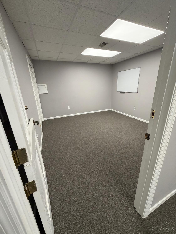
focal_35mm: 14
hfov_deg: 85.7
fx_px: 95
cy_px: 117
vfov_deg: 102.0
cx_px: 88
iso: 250
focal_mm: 2.22
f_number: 2.2
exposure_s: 1/120
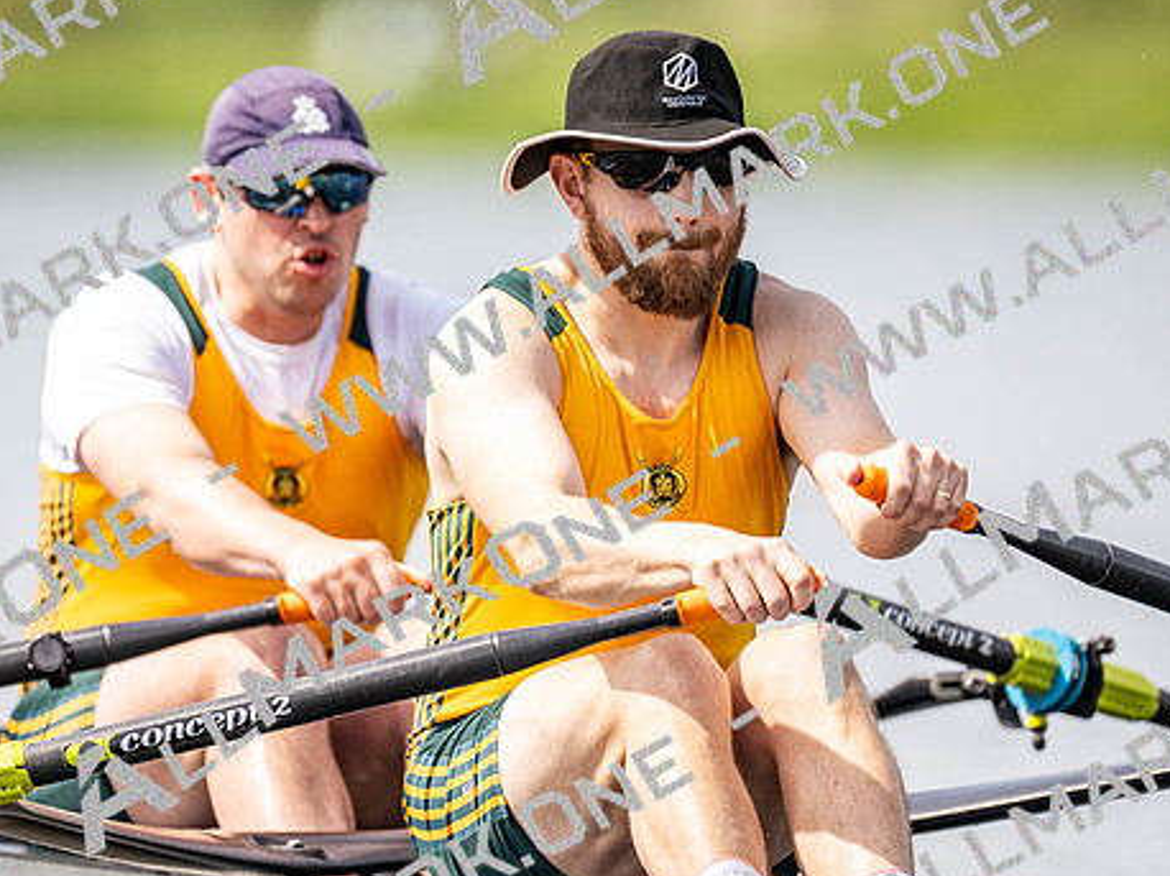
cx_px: 595
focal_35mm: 731
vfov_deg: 2.0
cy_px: 461
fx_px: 24694
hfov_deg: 2.7
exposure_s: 1/2500
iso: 560
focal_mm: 600
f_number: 4
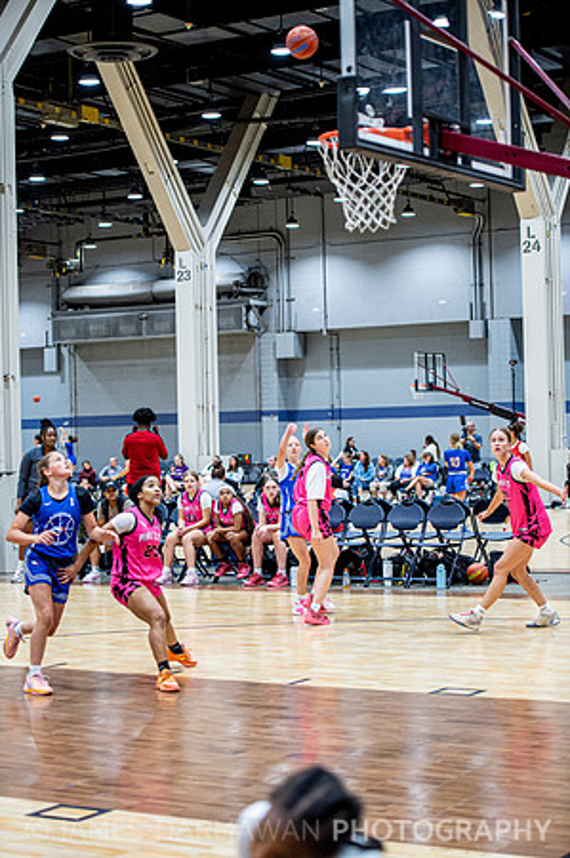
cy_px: 429
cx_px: 285
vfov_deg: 28.9
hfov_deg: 19.4
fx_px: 1666
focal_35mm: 70
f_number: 2.8
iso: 2000
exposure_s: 1/320
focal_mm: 70
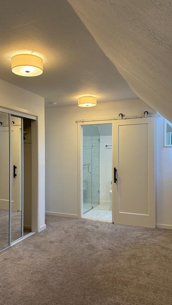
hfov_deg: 40.0
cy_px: 160
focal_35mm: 29
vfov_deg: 66.0
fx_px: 235
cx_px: 72
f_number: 1.78
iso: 160
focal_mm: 6.76
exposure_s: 1/120
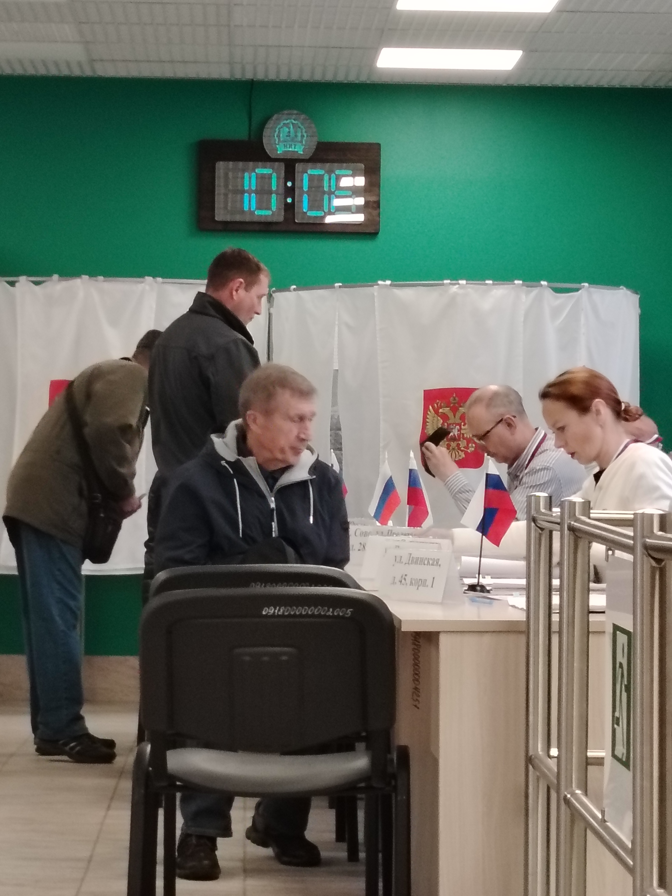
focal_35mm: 132
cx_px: 336
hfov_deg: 11.2
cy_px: 448
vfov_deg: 14.9
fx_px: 3417
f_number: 1.75
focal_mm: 5.25
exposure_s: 1/50
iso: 381
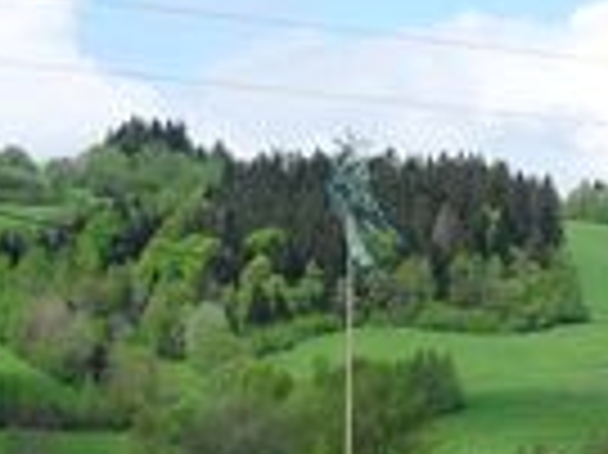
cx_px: 761
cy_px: 485
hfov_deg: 16.1
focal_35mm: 117
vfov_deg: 12.4
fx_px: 2053
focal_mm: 6.3
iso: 100
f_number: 8.4
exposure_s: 1/180
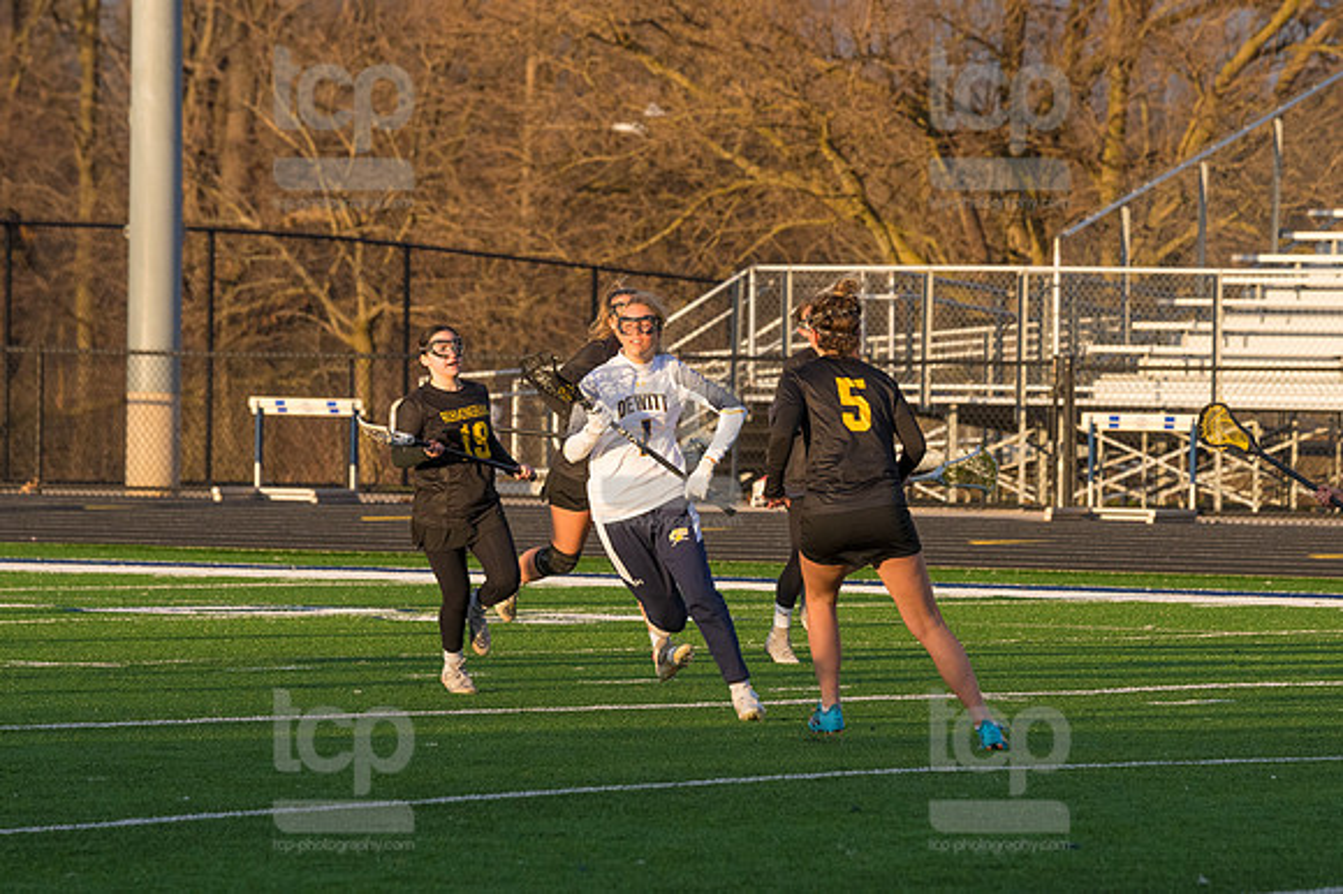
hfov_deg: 6.9
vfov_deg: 4.6
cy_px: 447
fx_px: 11185
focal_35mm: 300
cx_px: 672
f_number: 5.6
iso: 800
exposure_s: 1/1600
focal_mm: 200
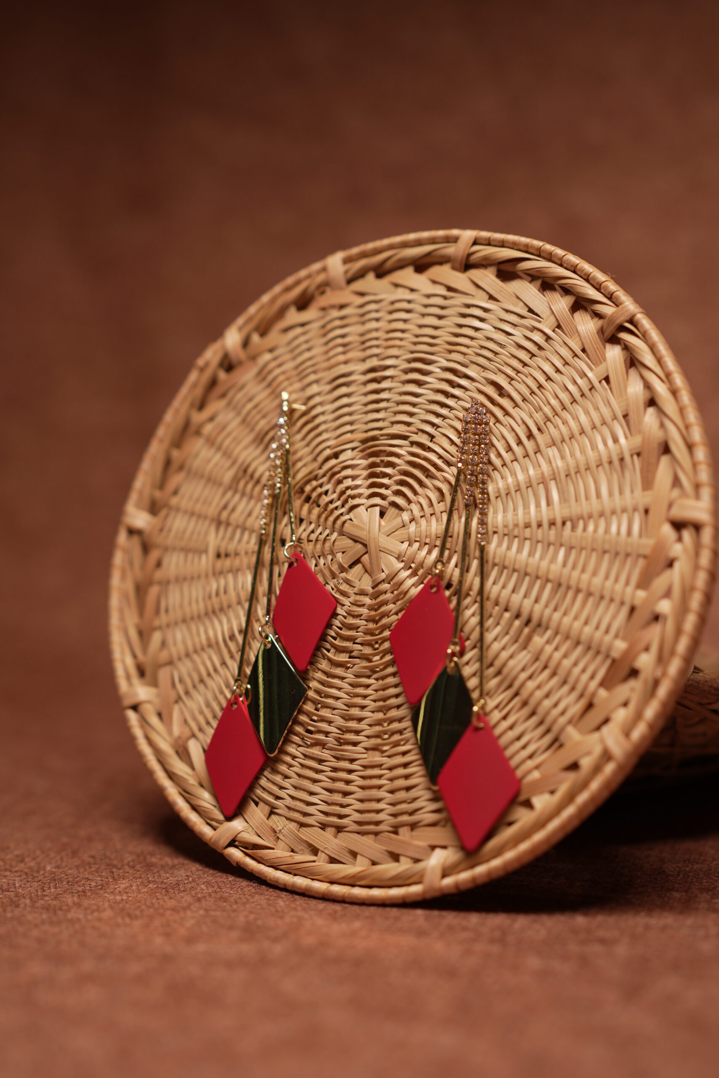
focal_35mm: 52
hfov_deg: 26.0
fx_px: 1558
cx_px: 360
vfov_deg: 38.2
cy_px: 539
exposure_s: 1/125
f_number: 2.5
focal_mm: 35
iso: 160
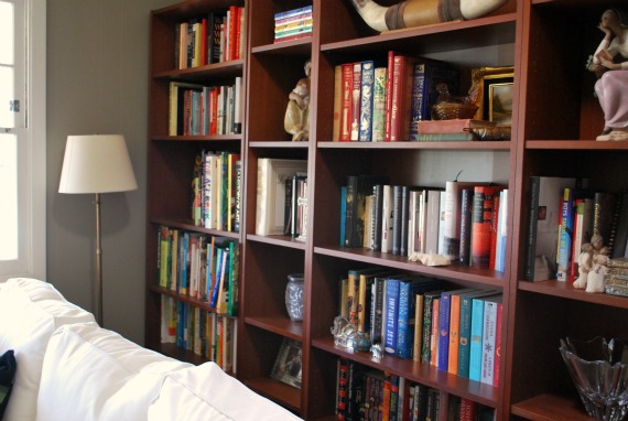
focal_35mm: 39
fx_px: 681
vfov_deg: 34.3
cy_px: 210
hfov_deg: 49.5
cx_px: 314
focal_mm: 26
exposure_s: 1/30
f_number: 4.2
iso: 720
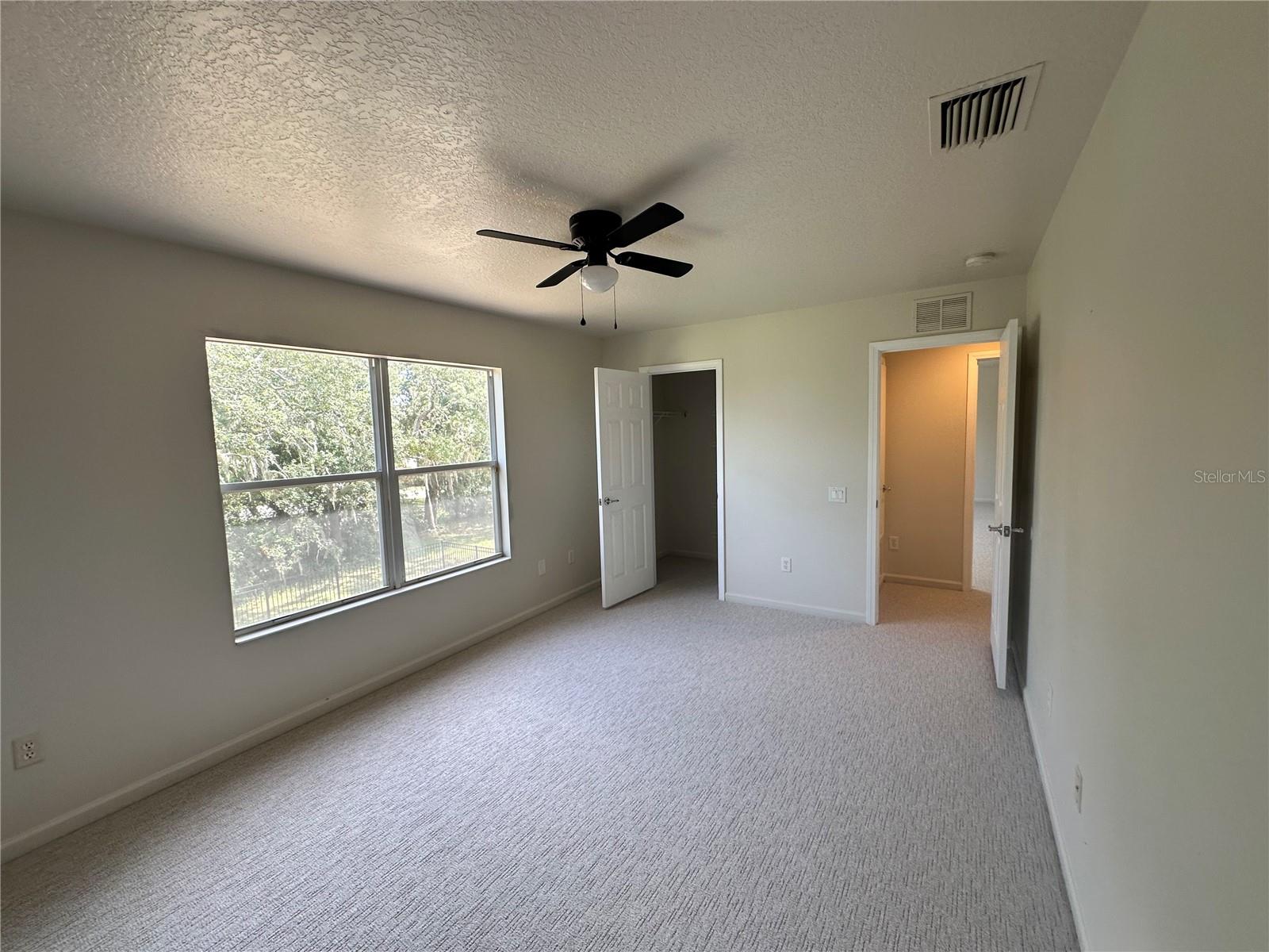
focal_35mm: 14
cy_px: 476
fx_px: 513
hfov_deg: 102.1
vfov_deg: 85.7
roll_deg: +1.1
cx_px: 634
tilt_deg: -5.8
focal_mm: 2.22
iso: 64
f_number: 2.2
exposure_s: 1/99
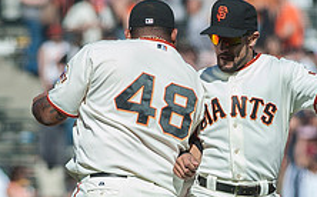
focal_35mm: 621
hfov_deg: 3.4
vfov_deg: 2.1
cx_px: 196
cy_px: 258
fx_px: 5357
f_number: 4
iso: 640
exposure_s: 1/6400
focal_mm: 300
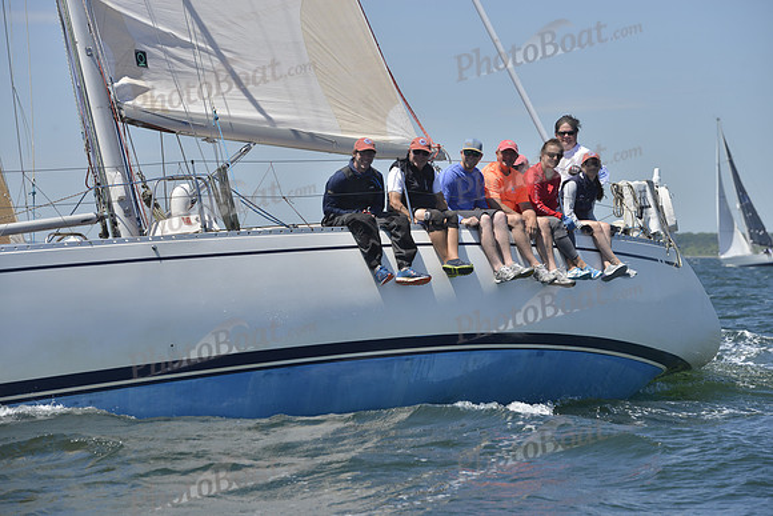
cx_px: 386
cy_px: 258
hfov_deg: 13.2
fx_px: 3329
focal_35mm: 155
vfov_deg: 8.9
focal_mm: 155
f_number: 8
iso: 280
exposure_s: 1/1250
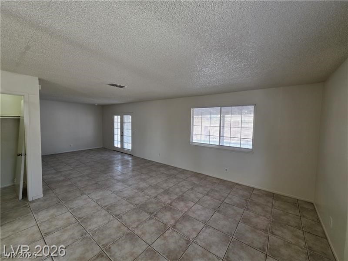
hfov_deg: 106.2
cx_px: 174
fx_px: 131
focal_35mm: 13
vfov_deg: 89.9
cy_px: 130
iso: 100
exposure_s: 1/120
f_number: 1.9
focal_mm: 2.2
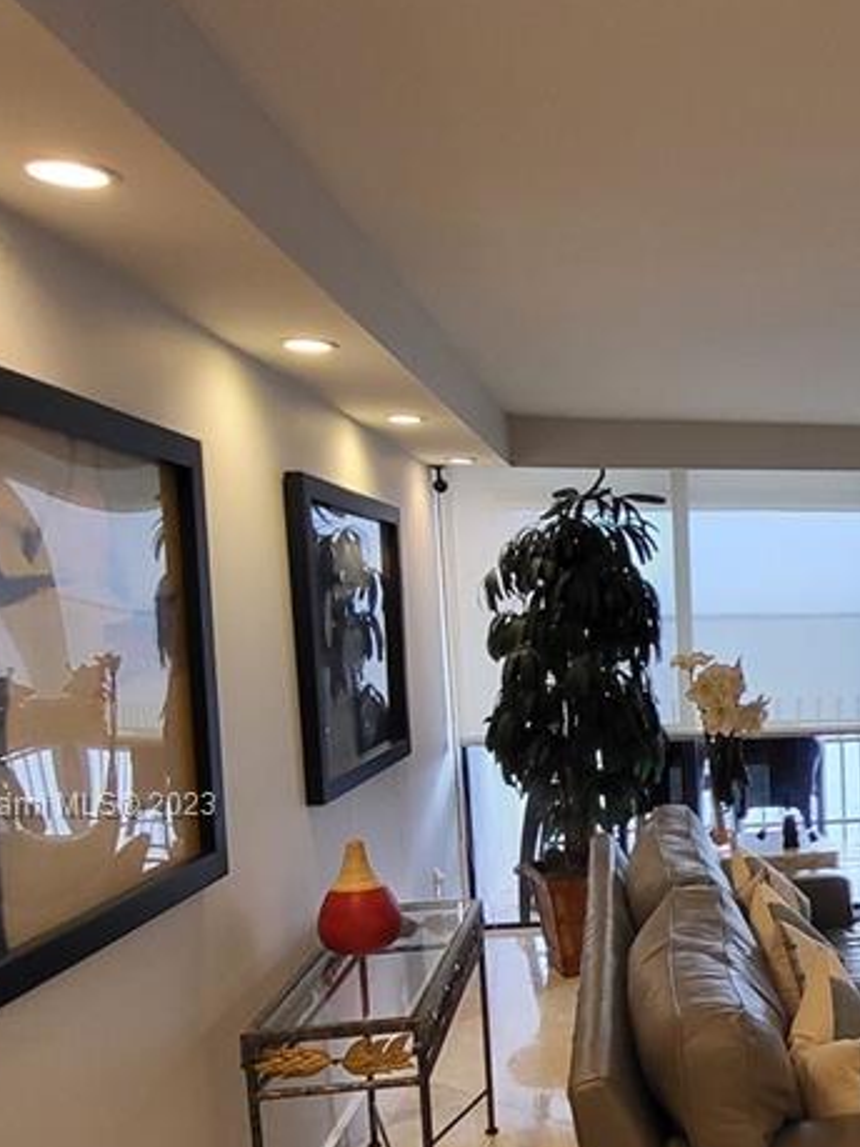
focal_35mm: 34
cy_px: 807
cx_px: 885
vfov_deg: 52.4
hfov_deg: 36.9
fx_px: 1127
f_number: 2.2
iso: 160
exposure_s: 1/60
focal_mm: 1.74
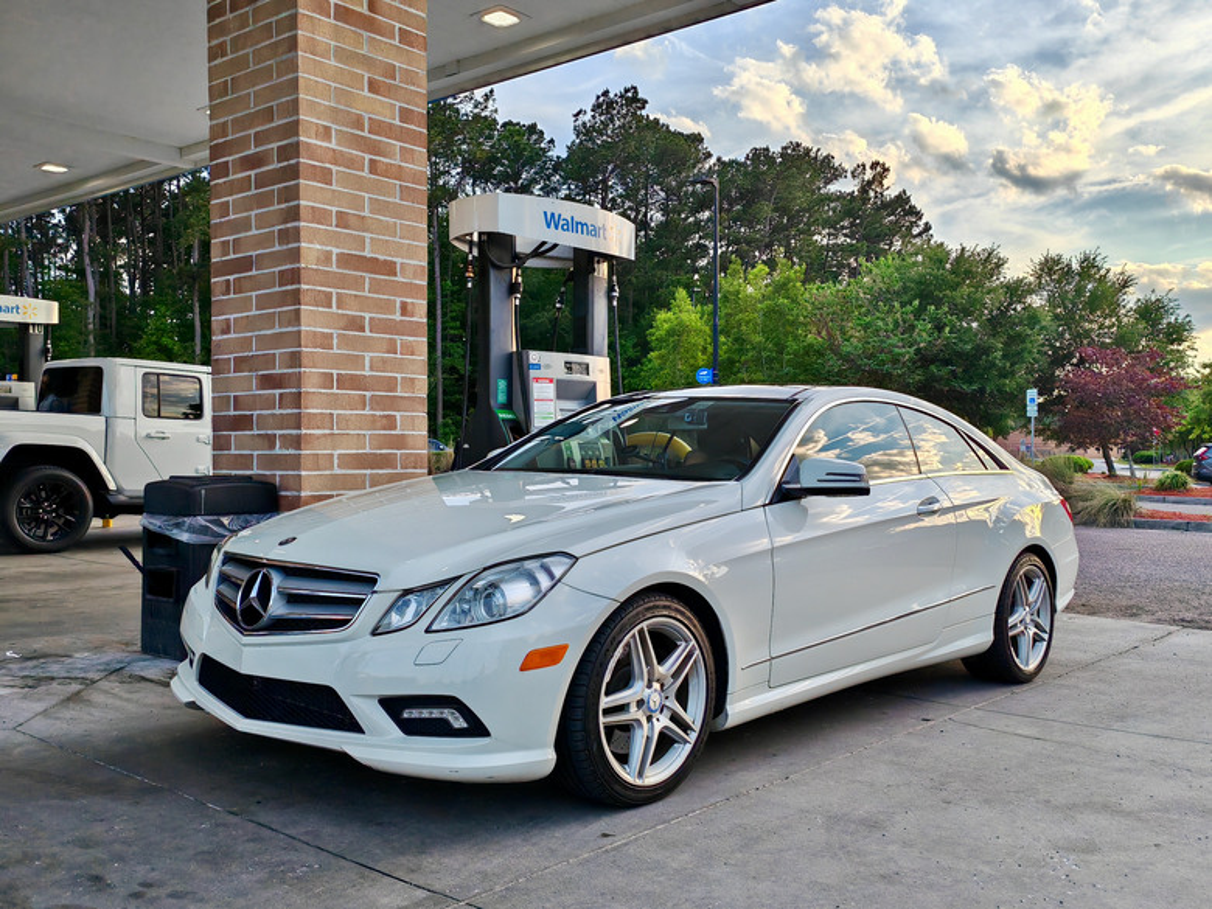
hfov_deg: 55.4
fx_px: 1155
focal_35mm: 33
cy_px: 454
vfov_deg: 42.9
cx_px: 606
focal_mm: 5.3
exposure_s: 1/910
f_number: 1.9
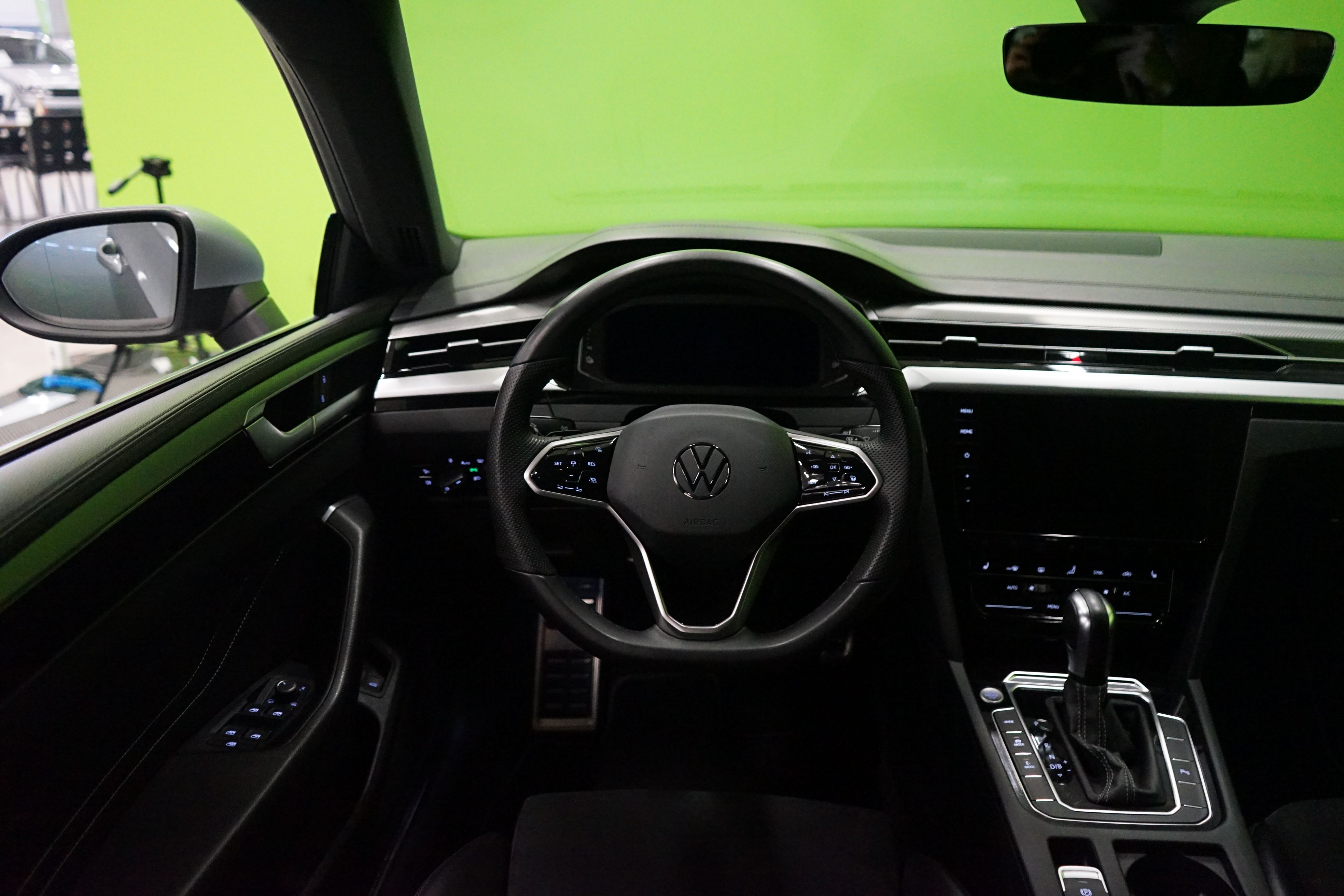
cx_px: 672
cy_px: 448
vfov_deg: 46.4
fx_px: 1045
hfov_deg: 65.5
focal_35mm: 28
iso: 6400
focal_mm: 28
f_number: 3.5
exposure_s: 1/80
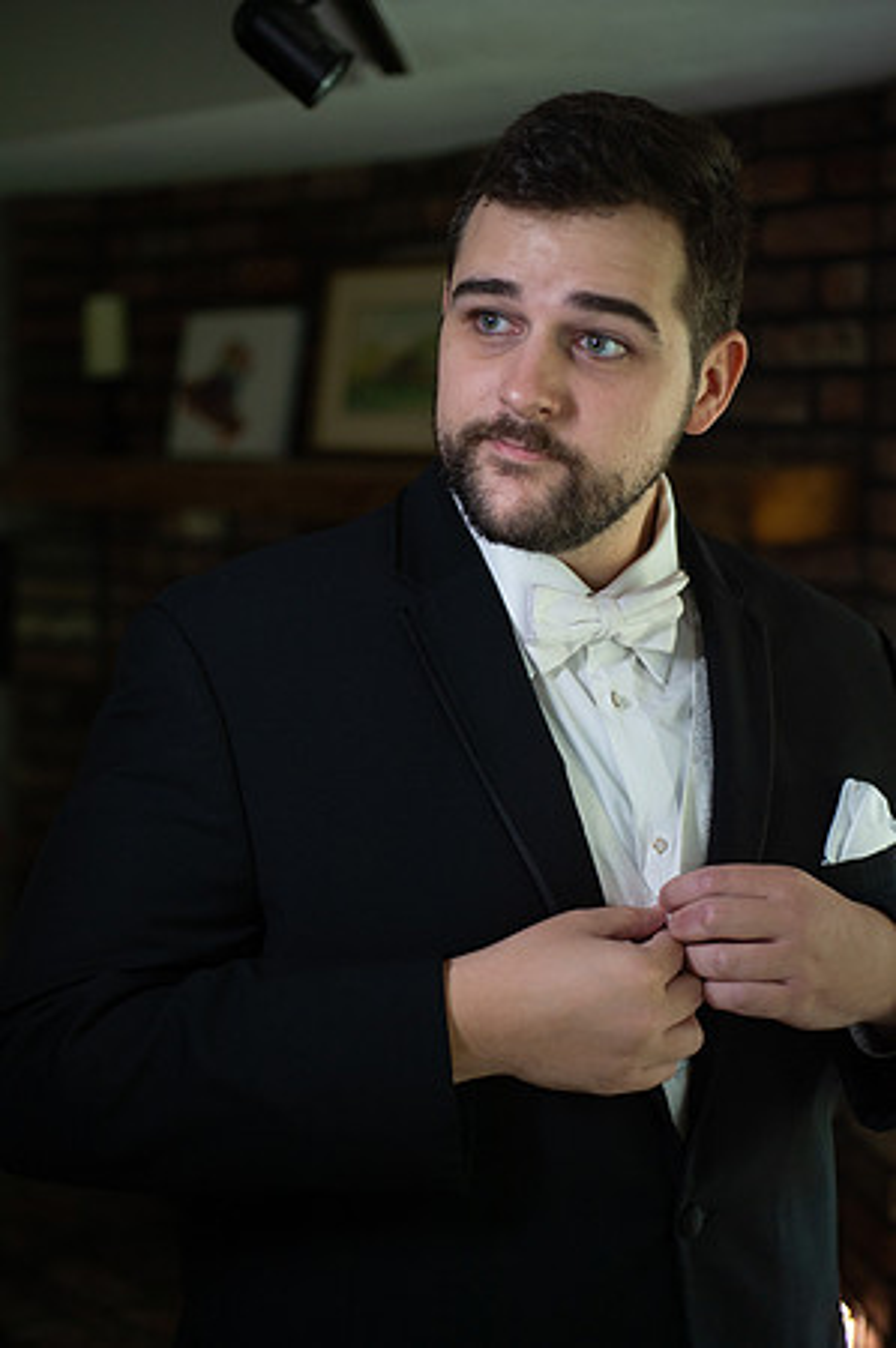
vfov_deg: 33.4
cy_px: 674
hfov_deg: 22.6
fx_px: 2245
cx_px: 448
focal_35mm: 60
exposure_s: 1/250
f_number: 2.8
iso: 1000
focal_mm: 60
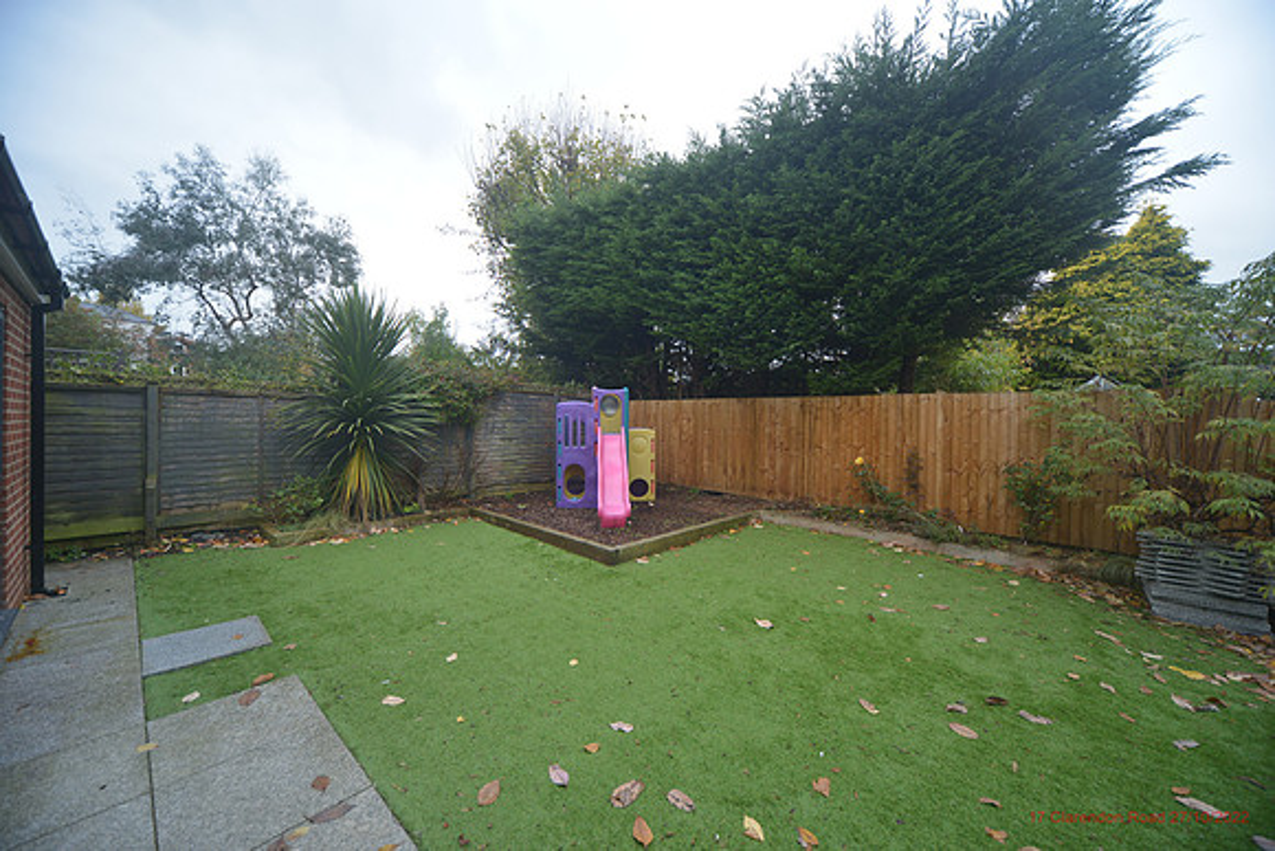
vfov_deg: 90.0
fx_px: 425
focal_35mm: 12
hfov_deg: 112.6
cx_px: 638
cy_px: 426
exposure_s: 1/160
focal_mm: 12
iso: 400
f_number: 5.6
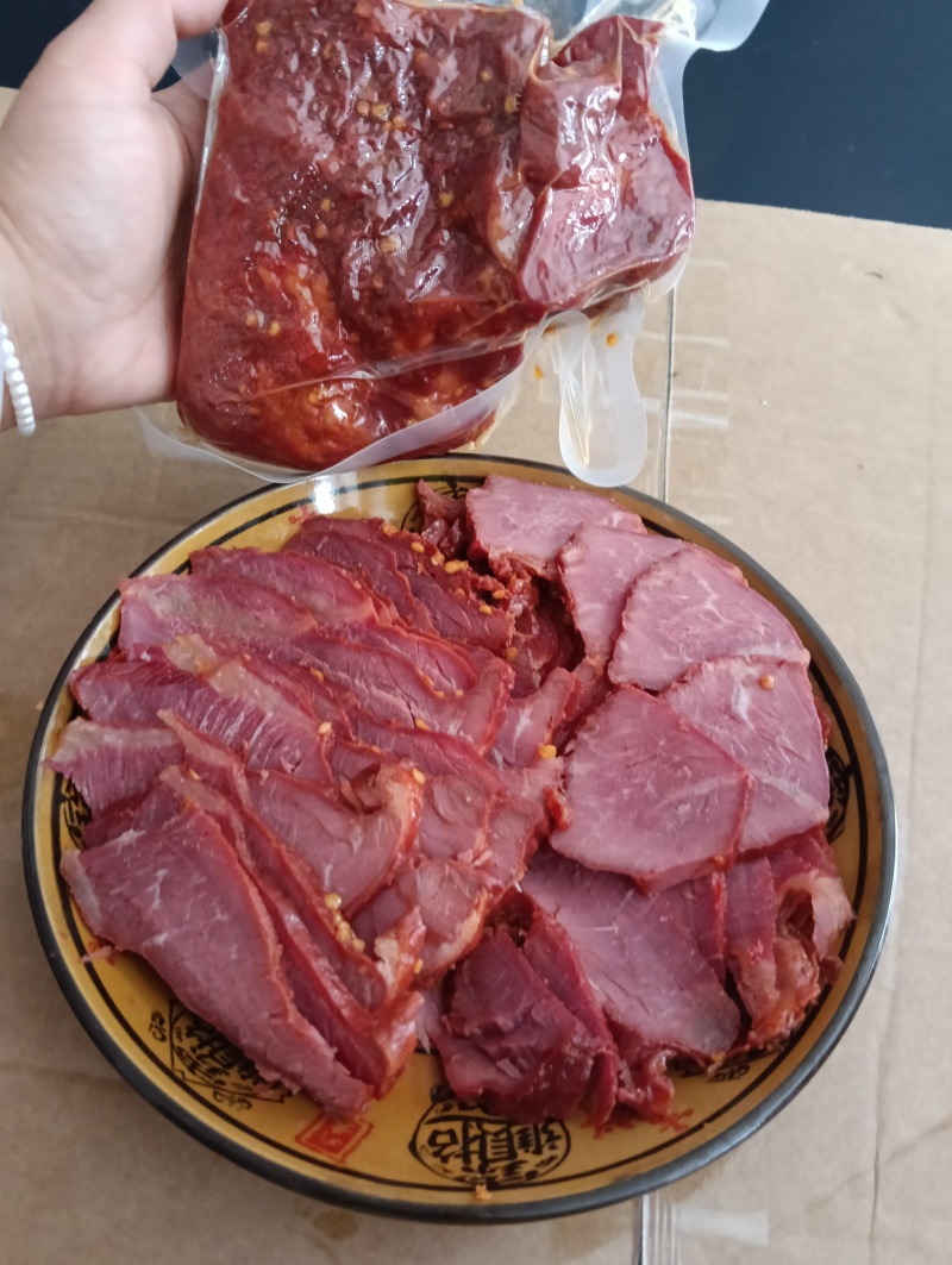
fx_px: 988
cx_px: 476
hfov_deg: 51.5
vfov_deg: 65.3
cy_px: 632
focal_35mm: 27
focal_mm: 3.98
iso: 1250
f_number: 1.8
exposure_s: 1/25
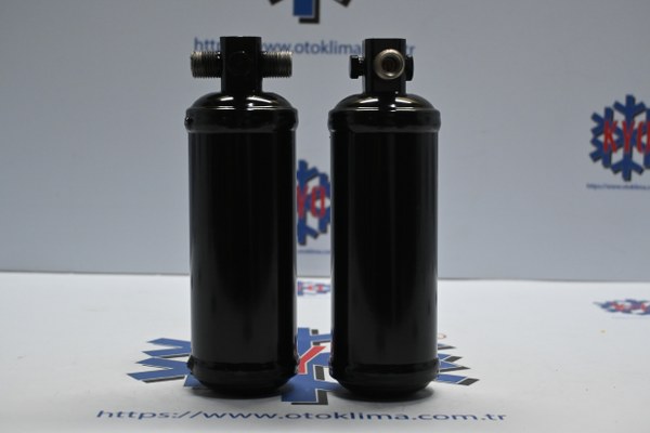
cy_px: 216
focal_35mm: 62
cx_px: 325
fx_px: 1110
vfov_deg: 22.1
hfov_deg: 32.6
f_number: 5.6
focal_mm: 41
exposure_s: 1/125
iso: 1400
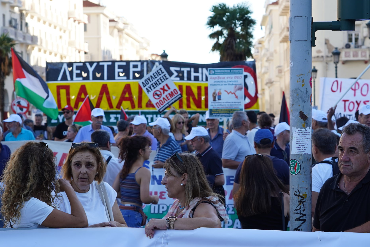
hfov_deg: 21.7
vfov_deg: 14.5
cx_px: 188
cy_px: 143
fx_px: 966
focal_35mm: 94
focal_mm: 68
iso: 250
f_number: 5.6
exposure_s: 1/250
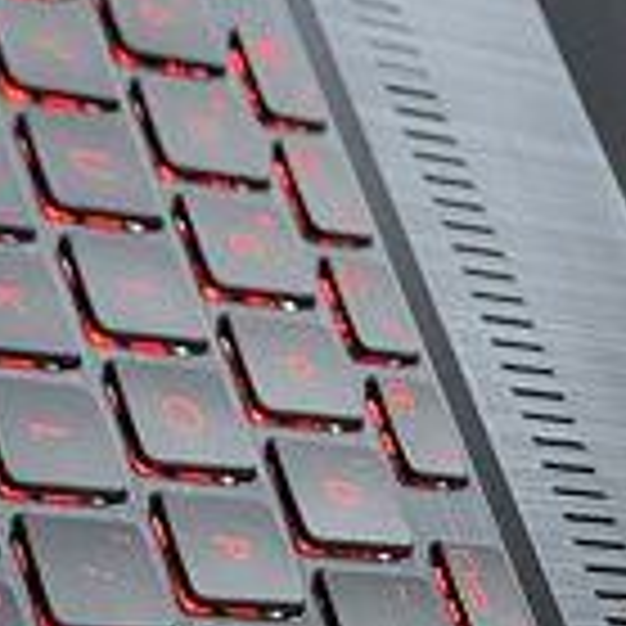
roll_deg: -43.7
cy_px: 594
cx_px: 631
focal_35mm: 169
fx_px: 3458
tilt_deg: -36.0
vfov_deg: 10.3
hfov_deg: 10.3
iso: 400
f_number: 1.8
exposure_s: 1/30
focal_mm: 4.25
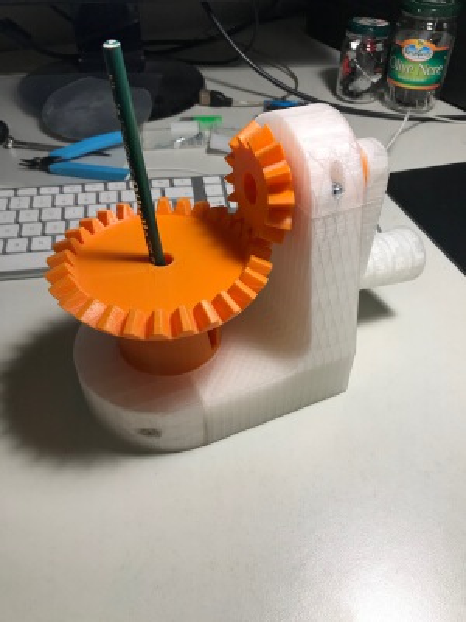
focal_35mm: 28
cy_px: 311
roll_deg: -0.4
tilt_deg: -42.5
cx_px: 233
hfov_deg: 49.7
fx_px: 503
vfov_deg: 63.4
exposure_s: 1/33
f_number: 1.8
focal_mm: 3.99
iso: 25
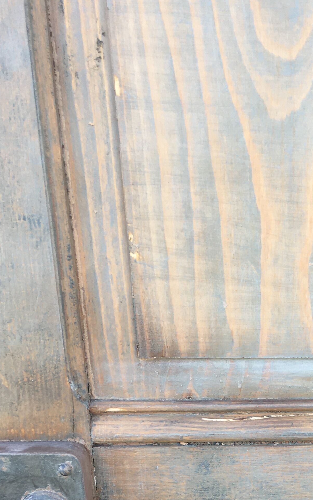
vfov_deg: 30.3
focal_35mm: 64
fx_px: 874
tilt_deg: -29.1
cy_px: 473
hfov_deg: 19.2
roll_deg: -2.2
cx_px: 367
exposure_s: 1/110
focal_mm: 4.15
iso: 25
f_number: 2.2
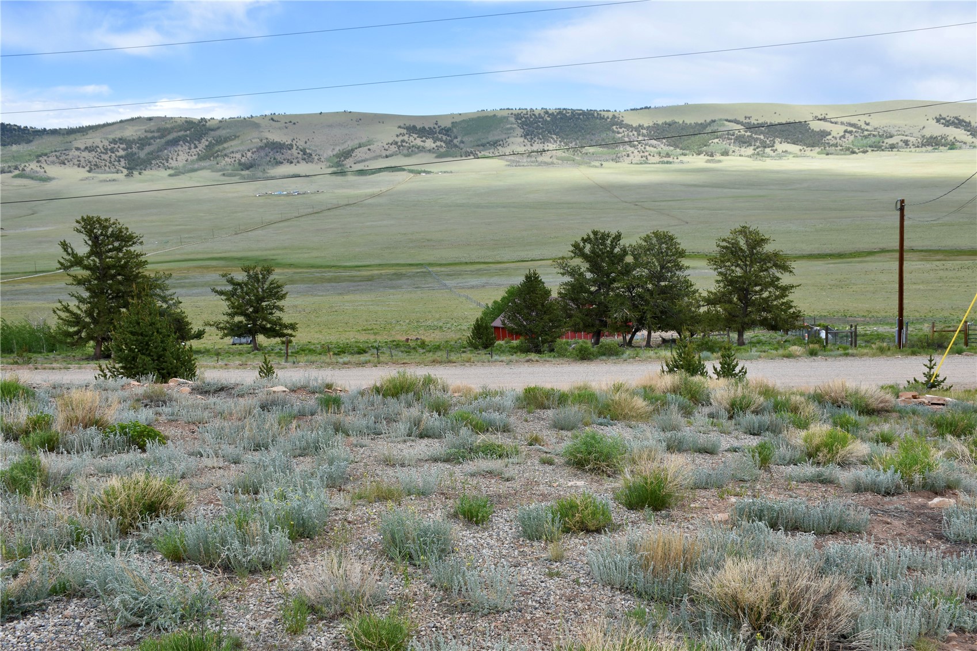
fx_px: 936
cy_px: 326
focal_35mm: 34
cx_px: 488
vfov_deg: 38.4
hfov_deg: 55.1
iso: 200
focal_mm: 23
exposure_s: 1/320
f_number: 9
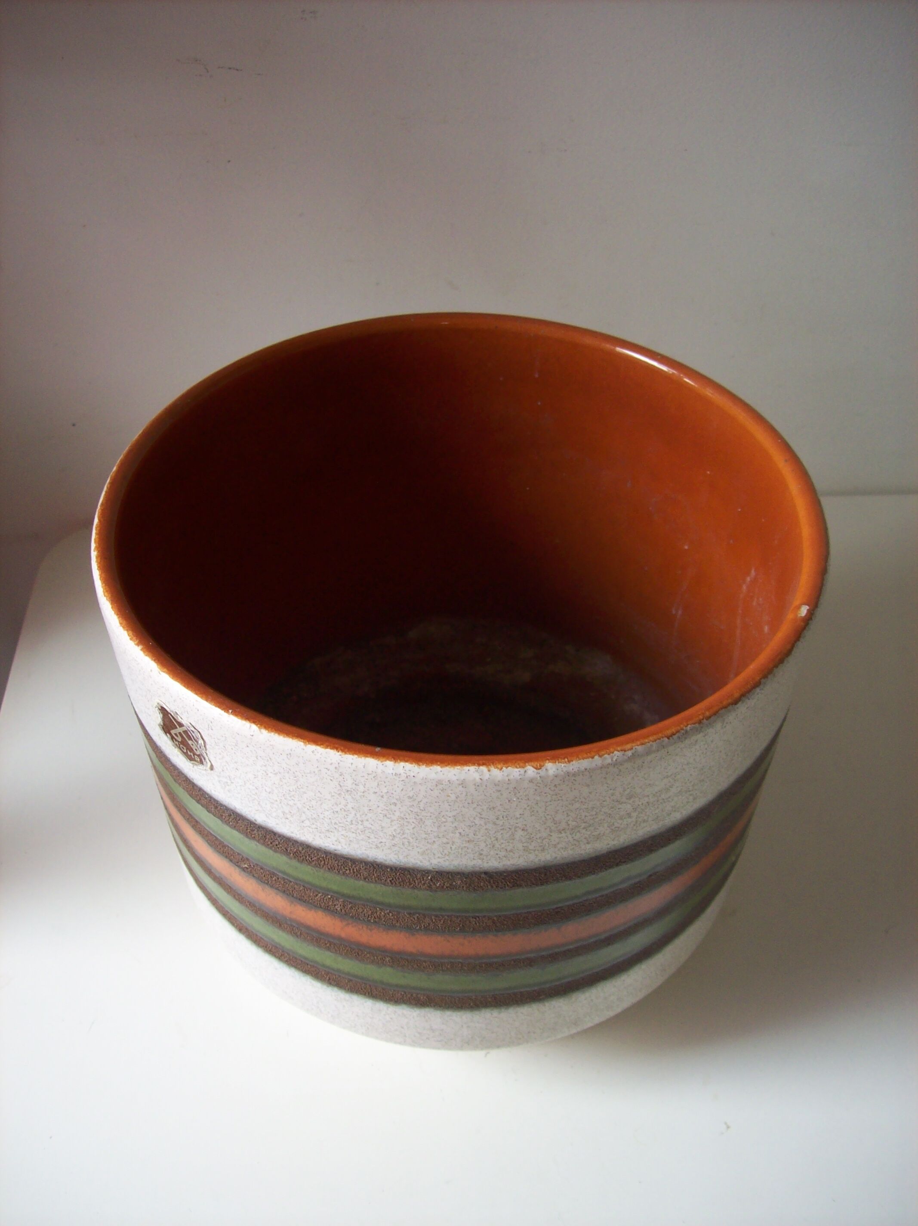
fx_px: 1274
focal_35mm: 36
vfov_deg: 51.4
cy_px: 613
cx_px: 459
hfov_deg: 39.6
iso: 80
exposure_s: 1/64
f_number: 2.7
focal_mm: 6
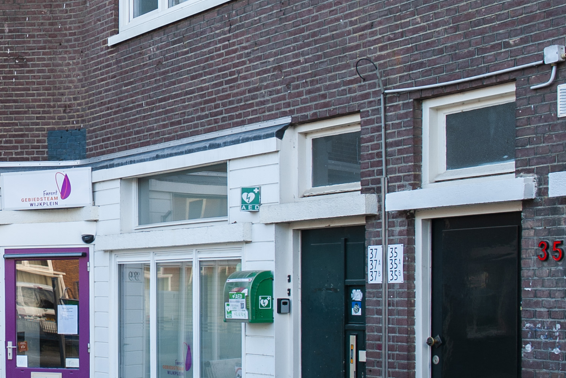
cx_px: -34
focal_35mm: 83
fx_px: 1305
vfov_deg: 16.3
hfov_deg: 23.2
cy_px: 62
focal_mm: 29
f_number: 5.6
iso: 200
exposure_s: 1/50
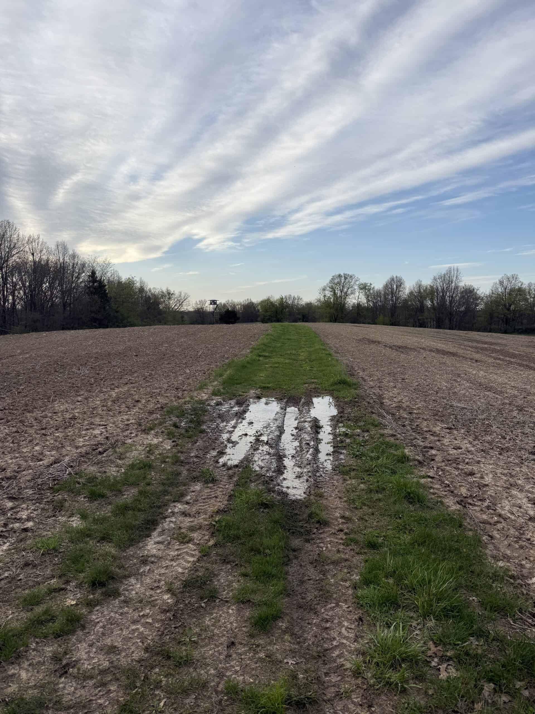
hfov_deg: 56.8
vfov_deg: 71.6
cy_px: 357
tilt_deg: -4.9
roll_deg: +0.3
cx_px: 268
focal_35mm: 24
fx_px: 495
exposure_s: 1/3425
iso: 80
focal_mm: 6.76
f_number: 1.78
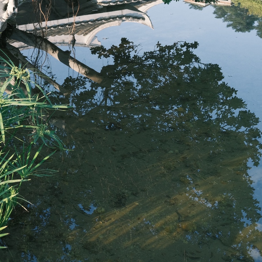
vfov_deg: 19.5
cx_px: 137
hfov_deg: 19.9
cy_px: 20
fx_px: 745
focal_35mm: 87
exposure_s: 1/250
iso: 1000
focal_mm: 35
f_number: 8
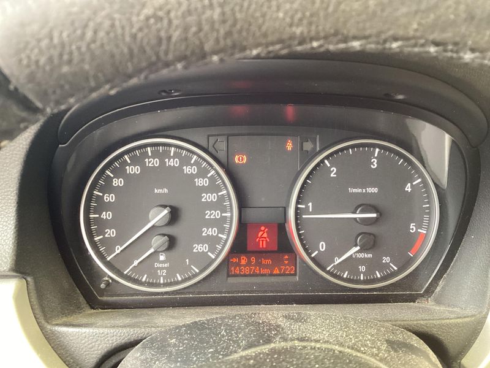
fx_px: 439
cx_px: 245
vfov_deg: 45.4
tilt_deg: -21.5
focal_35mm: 31
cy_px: 184
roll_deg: -0.1
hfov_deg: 58.4
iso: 250
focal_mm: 3.3
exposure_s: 1/60
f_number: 2.4
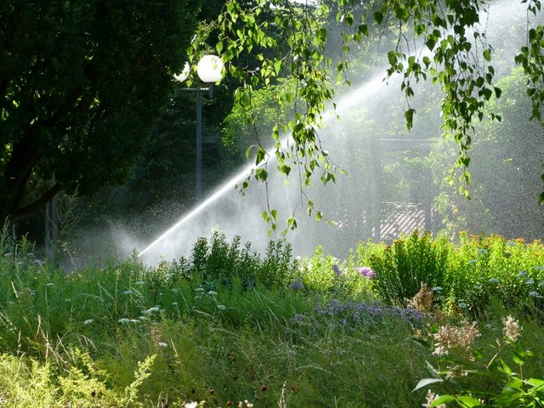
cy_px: 204
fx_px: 2216
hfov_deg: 14.0
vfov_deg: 10.5
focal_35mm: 141
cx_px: 272
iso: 250
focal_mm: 25.4
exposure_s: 1/320
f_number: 4
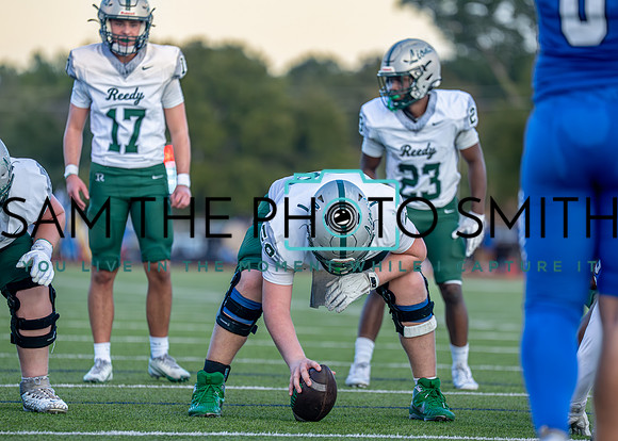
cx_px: 318
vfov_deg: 5.7
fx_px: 4405
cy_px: 268
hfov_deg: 8.0
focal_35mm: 251
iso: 500
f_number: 2.8
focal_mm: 194
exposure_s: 1/1250
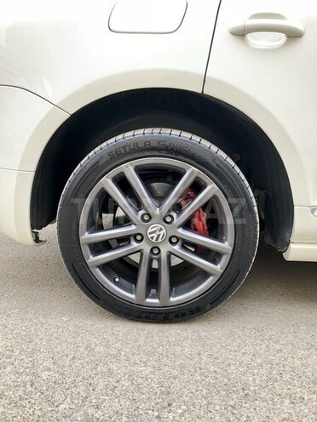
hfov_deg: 49.7
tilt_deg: -14.5
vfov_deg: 63.4
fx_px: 342
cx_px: 158
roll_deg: -1.3
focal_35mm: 28
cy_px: 211
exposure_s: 1/100
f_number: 1.8
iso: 32
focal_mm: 3.99
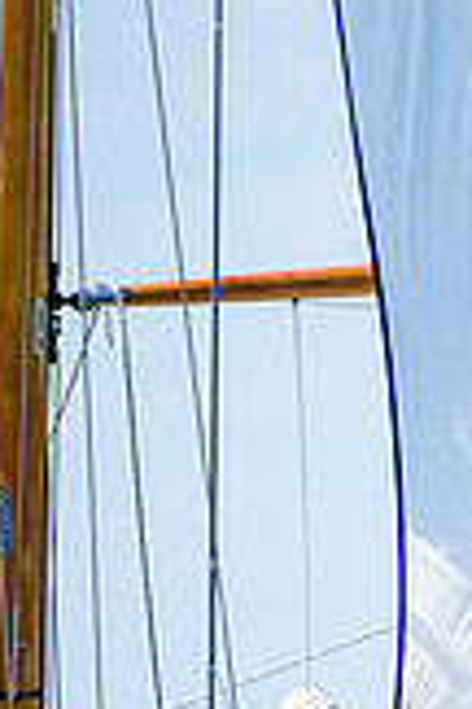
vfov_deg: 1.2
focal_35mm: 1664
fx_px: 32723
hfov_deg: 0.8
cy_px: 897
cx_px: 599
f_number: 5
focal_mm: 400
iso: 400
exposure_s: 1/2500
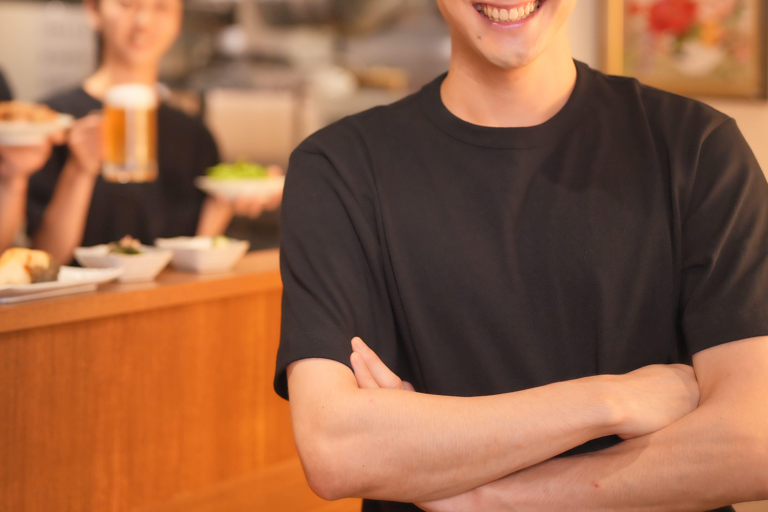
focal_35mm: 78
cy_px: 143
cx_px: 310
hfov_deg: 25.9
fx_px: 1664
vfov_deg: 17.4
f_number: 1.8
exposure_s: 1/500
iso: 400
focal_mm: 50
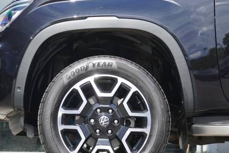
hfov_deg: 29.6
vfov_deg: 19.9
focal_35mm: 68
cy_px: 107
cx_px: 87
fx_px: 432
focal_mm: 30
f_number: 5
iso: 125
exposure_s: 1/160
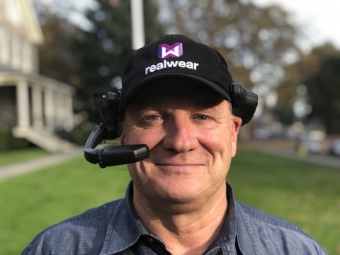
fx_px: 560
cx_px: 170
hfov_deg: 33.8
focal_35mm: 57
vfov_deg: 25.7
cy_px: 128
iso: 25
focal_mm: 6.6
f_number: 2.8
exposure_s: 1/120
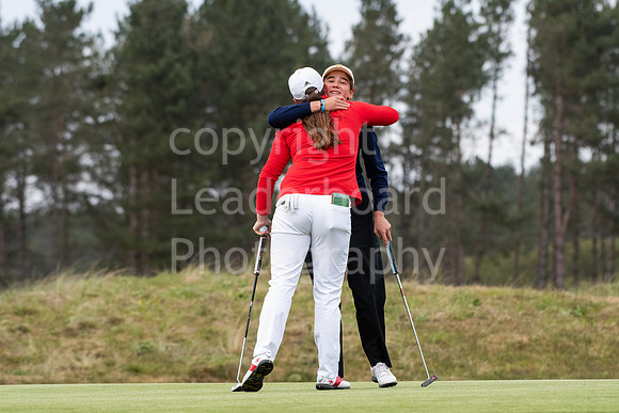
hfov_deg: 6.9
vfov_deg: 4.6
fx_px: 5159
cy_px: 206
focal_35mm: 300
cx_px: 310
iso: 1250
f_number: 5.6
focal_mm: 200
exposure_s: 1/1250
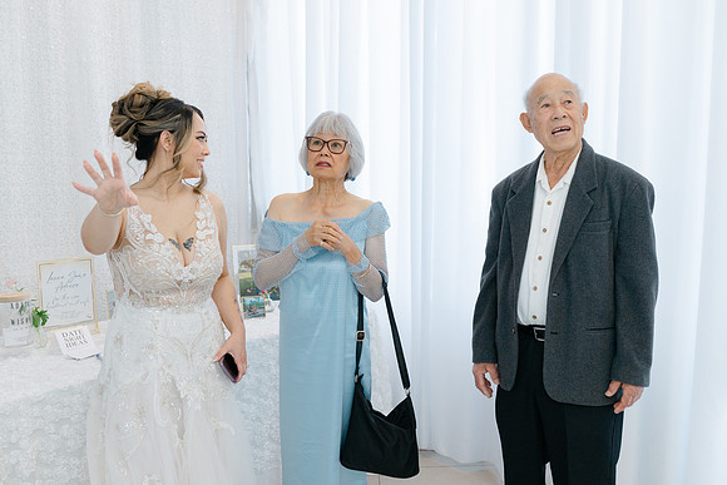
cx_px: 364
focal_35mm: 35
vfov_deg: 37.9
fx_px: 707
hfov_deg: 54.4
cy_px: 242
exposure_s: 1/200
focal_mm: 35
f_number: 4
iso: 400
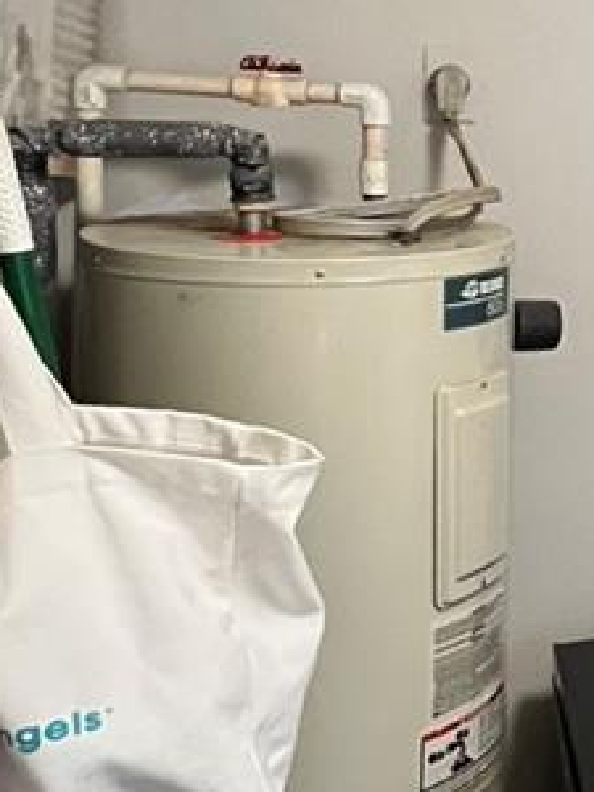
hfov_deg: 19.2
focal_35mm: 52
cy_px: 227
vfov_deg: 36.2
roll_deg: -5.1
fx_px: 1190
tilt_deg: -5.2
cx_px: 1133
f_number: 1.8
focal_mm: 1.57
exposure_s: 1/60
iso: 800
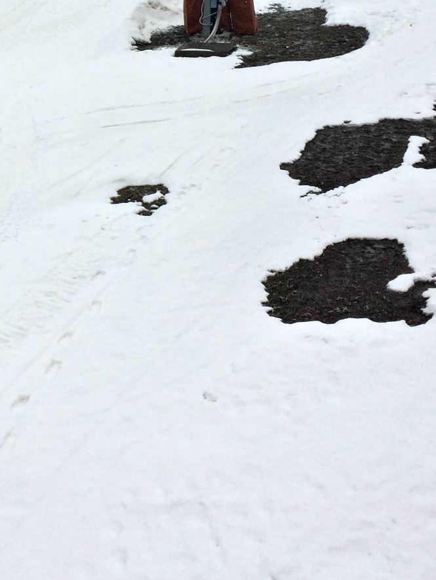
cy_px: 41
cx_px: 47
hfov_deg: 21.5
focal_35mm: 67
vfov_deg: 27.7
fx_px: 1125
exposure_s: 1/3731
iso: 32
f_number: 2.2
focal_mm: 4.15
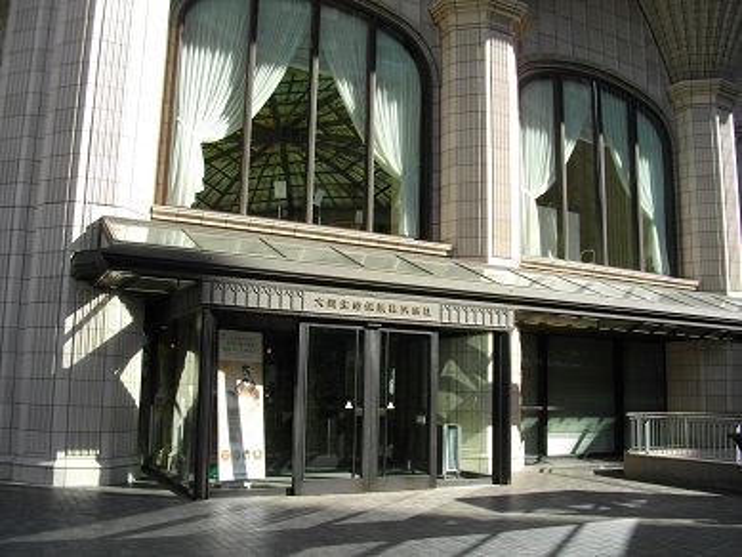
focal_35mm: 32
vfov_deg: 44.2
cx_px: 371
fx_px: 686
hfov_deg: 56.8
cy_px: 278
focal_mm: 5.7
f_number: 5.5
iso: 100
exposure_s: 1/160
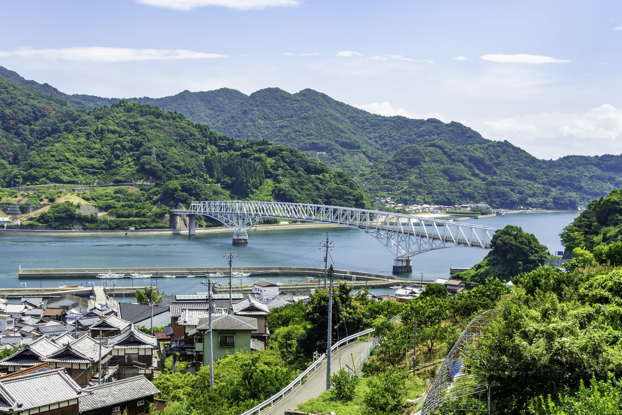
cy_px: 246
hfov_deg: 40.3
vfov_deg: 27.5
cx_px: 320
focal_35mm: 49
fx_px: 846
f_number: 8
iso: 160
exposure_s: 1/320
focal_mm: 24
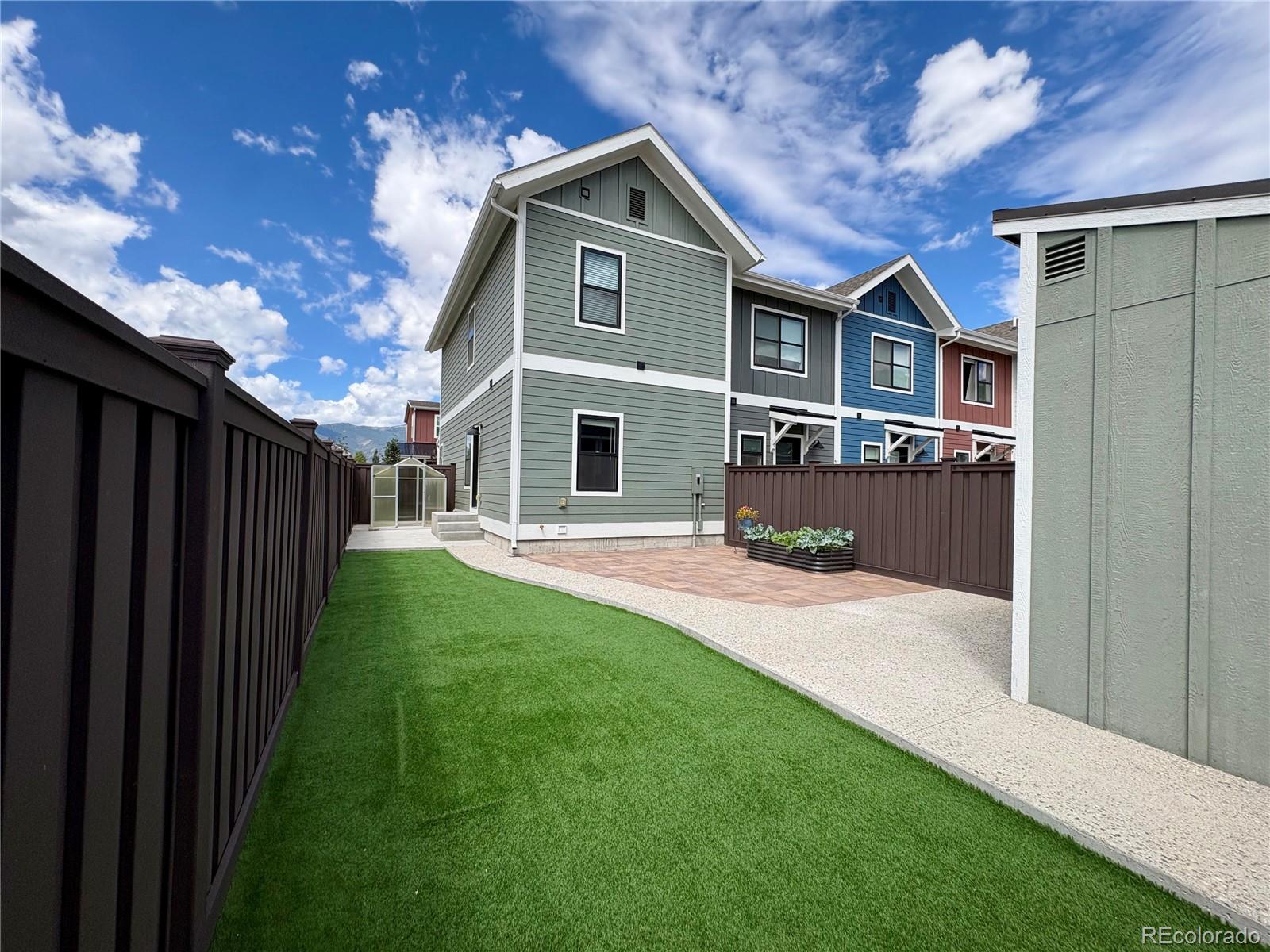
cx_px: 635
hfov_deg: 102.1
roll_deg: -0.1
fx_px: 514
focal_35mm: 14
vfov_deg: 85.7
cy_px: 476
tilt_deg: +1.5
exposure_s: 1/1506
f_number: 2.2
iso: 40
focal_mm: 2.22
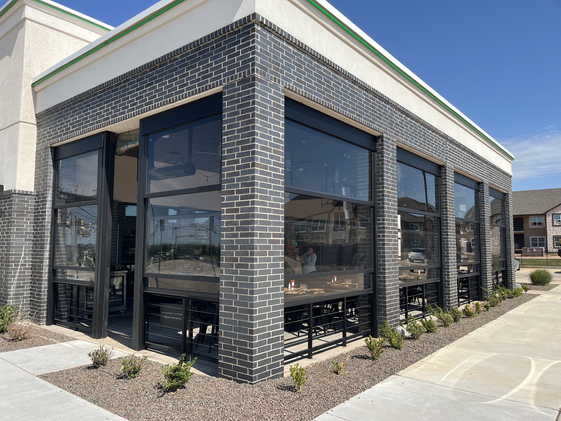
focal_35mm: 26
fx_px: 421
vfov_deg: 53.1
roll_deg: +0.0
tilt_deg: +5.1
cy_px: 210
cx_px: 280
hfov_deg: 67.3
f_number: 1.6
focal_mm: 5.1
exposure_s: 1/2688
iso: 50
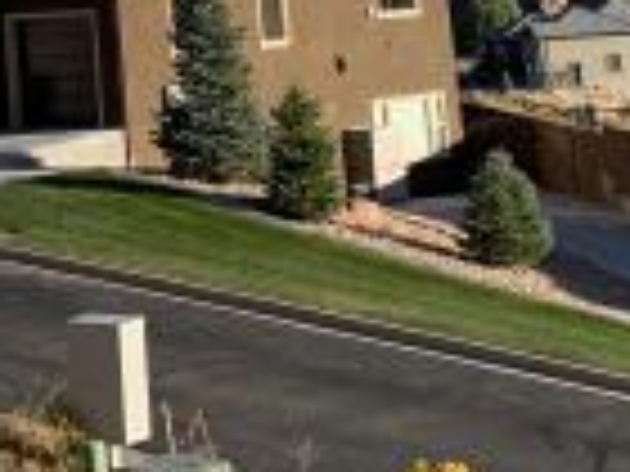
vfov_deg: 10.9
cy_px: -598
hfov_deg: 16.3
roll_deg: +2.8
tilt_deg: +17.2
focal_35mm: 119
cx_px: 32
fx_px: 2166
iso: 25
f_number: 1.8
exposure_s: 1/1406
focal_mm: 4.25
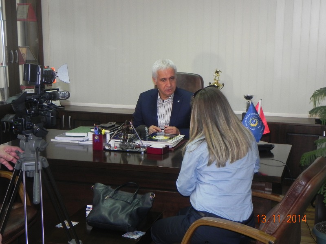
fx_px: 546
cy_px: 122
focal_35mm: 58
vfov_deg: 25.2
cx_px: 163
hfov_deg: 33.2
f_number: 3.5
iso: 200
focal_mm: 10.3
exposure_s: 1/30
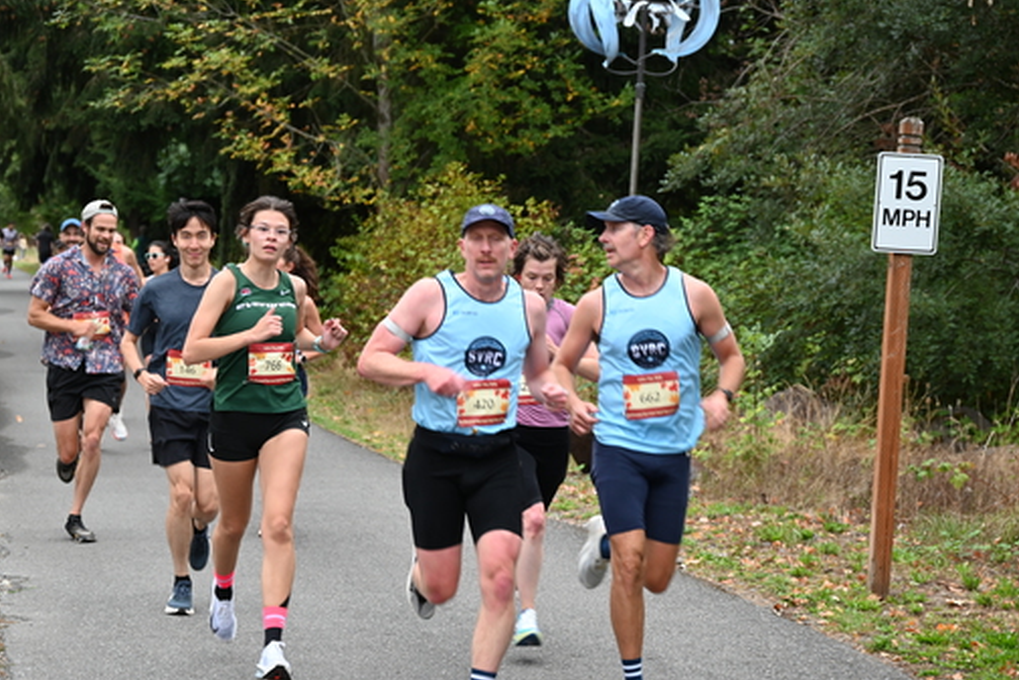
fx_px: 2717
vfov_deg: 14.2
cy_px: 367
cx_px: 516
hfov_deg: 21.2
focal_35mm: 96
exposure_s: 1/125
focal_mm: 88
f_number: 6.3
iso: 640
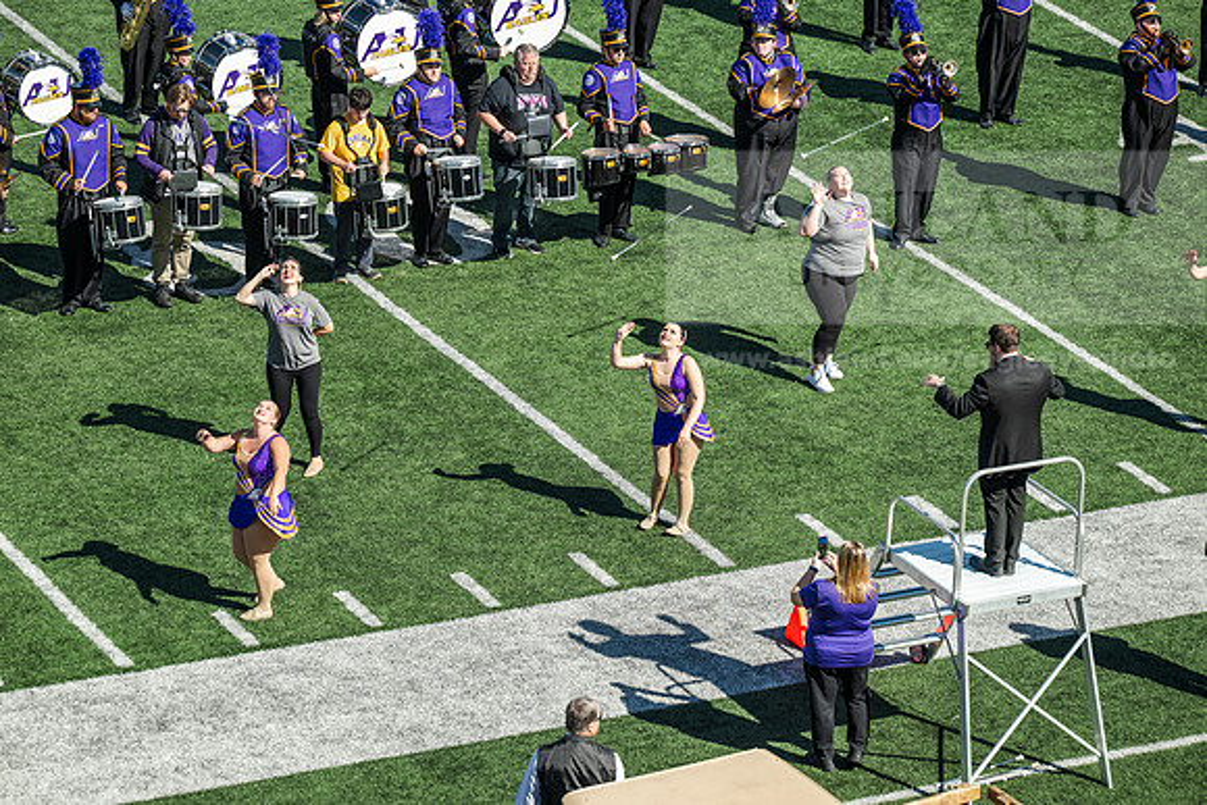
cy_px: 402
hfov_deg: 12.8
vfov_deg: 8.6
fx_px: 5365
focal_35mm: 160
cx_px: 604
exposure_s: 1/800
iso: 100
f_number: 4
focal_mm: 160
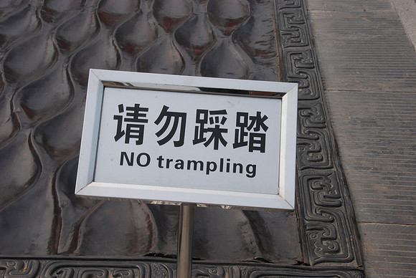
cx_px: 208
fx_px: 833
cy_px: 139
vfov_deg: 19.0
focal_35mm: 72
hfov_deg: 28.0
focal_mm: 48
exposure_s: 1/60
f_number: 20
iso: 160
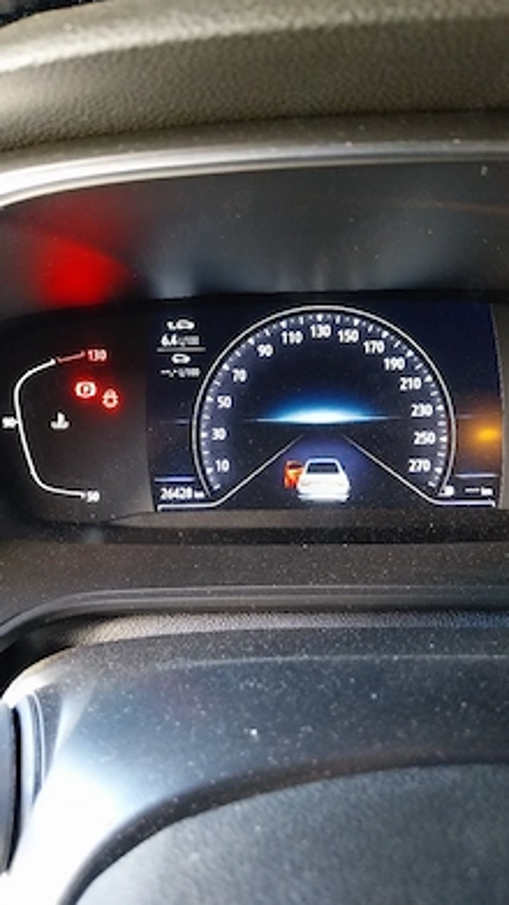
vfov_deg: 66.1
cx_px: 224
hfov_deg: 40.1
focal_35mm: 29
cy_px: 451
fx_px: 696
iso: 500
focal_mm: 4
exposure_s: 1/25
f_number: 1.8
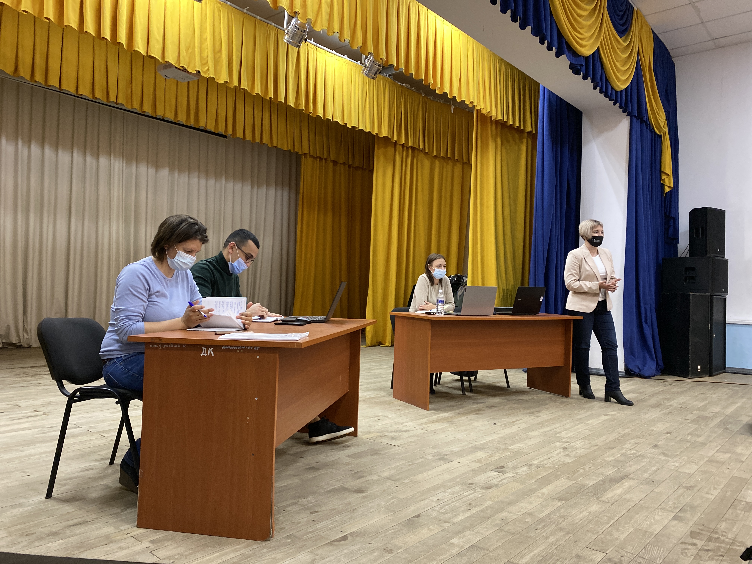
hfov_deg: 67.3
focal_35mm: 26
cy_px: 282
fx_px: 565
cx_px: 376
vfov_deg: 53.1
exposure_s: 1/50
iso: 320
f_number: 1.8
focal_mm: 4.25
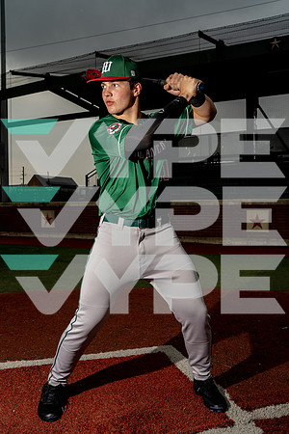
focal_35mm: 35
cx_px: 144
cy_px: 217
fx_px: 421
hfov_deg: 37.9
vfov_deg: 54.4
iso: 320
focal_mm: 35
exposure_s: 1/250
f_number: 7.1
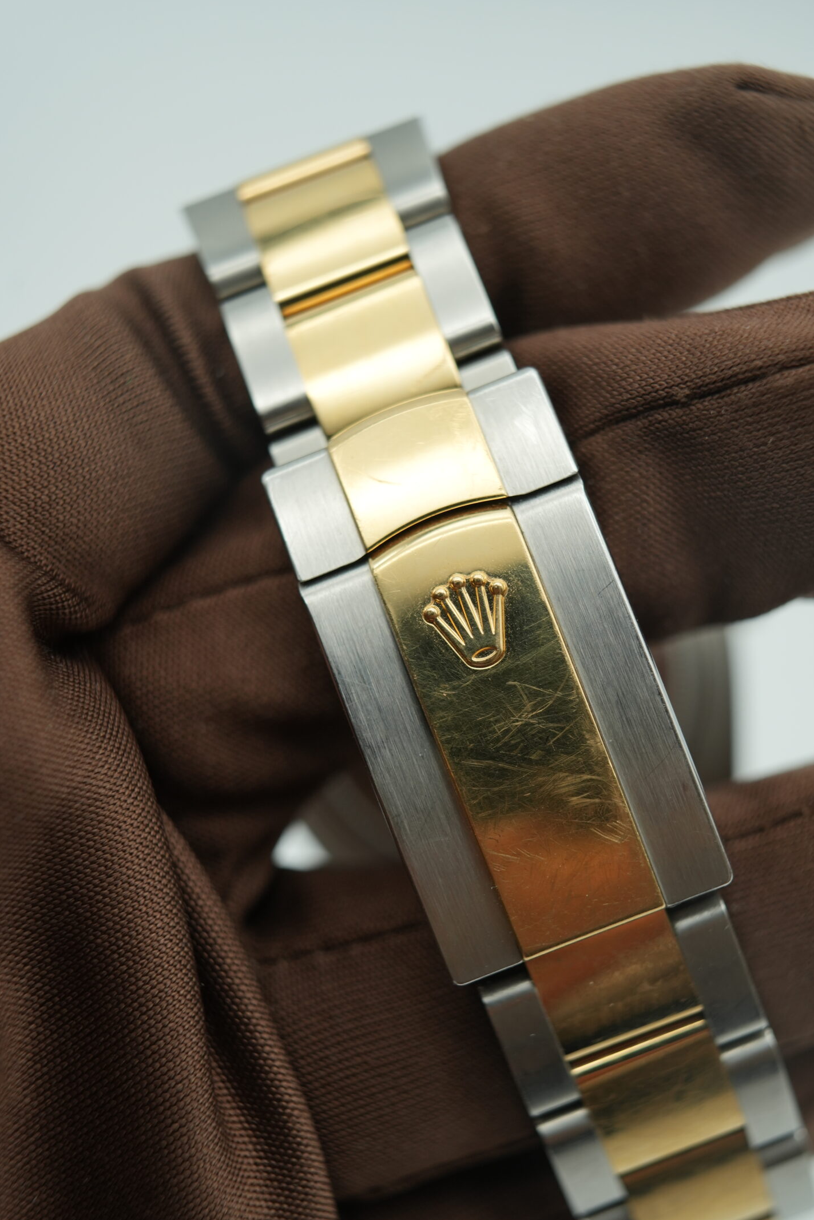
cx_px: 478
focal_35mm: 42
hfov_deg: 31.8
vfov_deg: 46.3
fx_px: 1424
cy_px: 688
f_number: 5
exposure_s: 1/250
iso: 400
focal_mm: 35
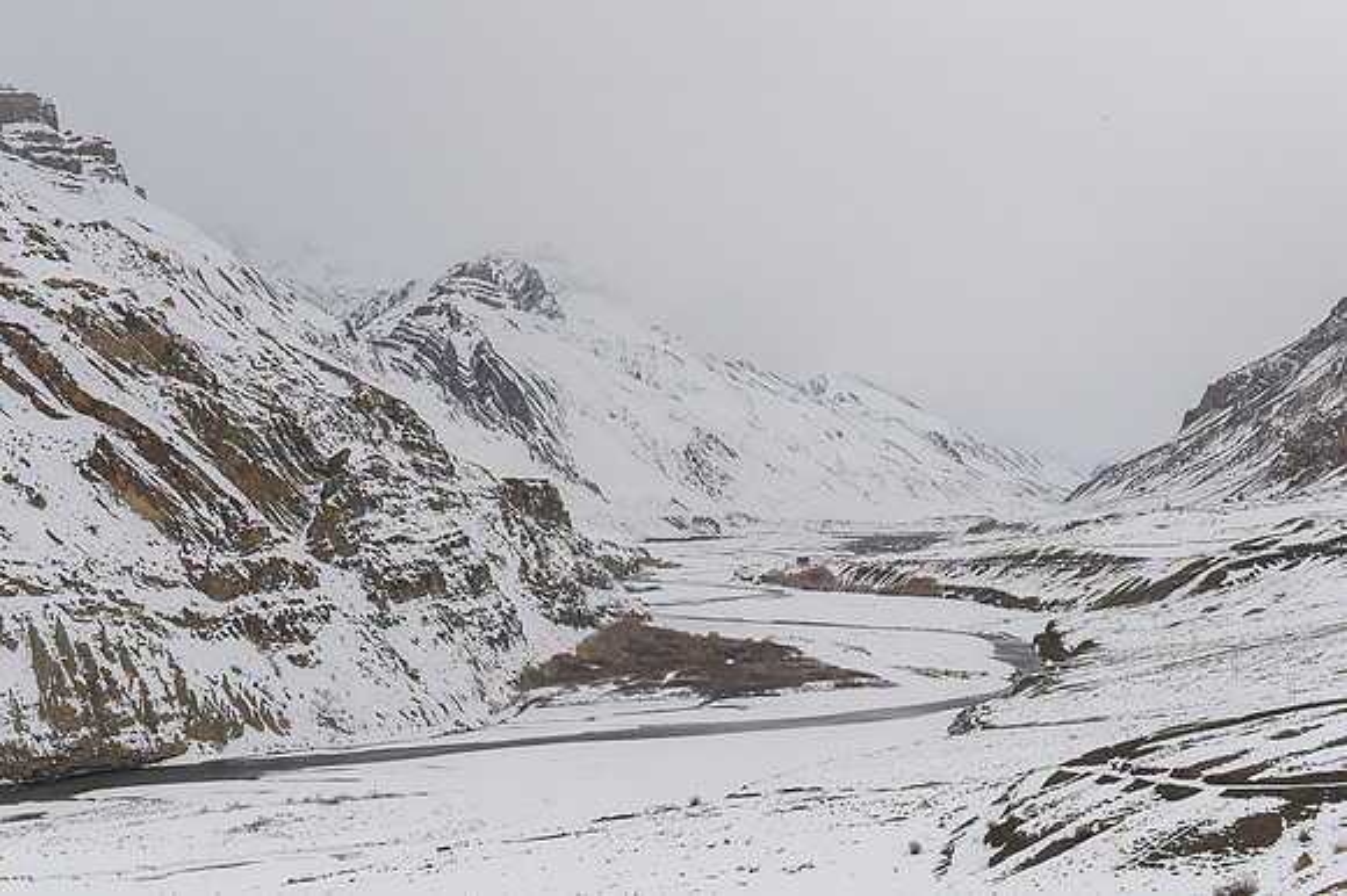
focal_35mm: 50
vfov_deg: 27.0
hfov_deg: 39.6
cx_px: 674
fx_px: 1870
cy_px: 448
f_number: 14
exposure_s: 1/2000
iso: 720
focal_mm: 50
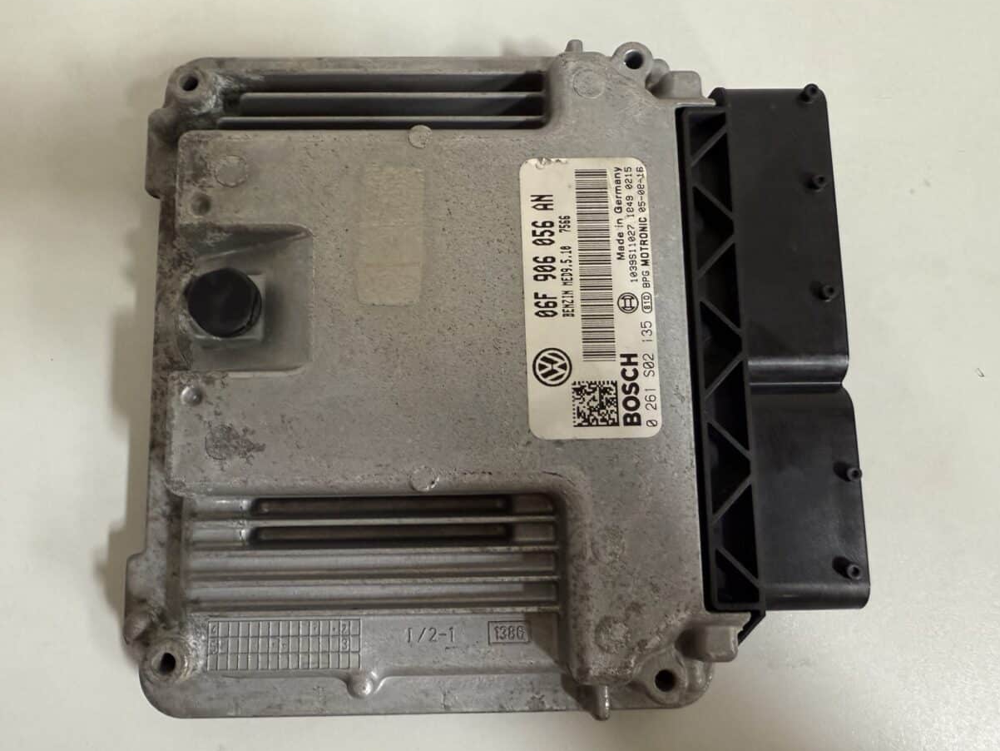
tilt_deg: -81.3
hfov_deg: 67.3
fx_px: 751
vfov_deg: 53.1
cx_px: 500
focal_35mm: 26
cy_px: 366
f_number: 2.2
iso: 320
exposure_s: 1/65
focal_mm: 2.22
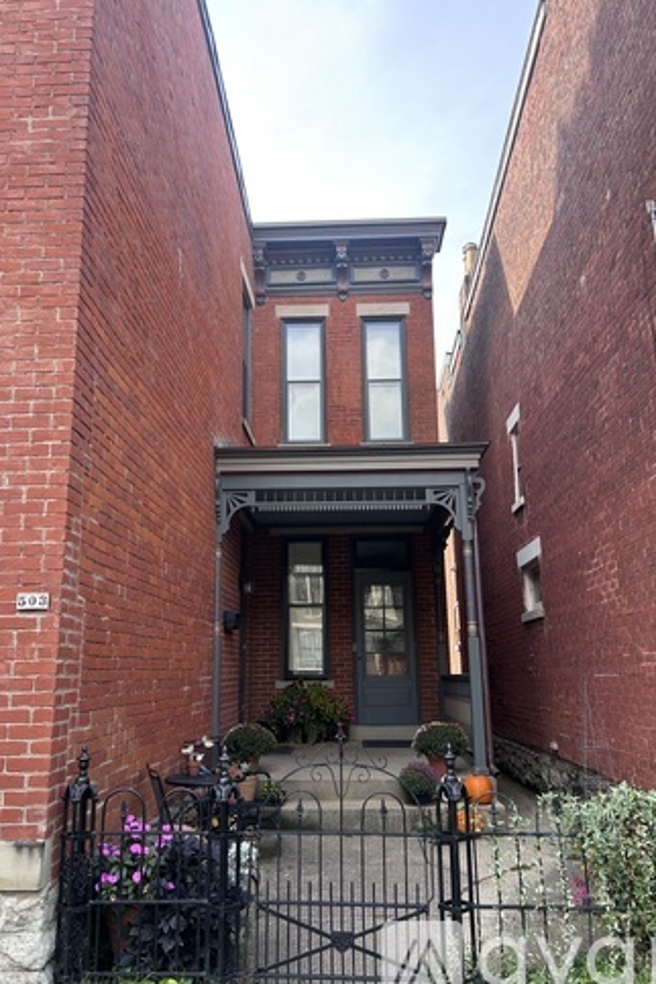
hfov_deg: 46.4
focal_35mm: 28
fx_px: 765
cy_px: 493
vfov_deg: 65.5
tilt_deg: +14.6
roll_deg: -0.1
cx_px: 329
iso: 50
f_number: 1.5
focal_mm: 5.7
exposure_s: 1/460
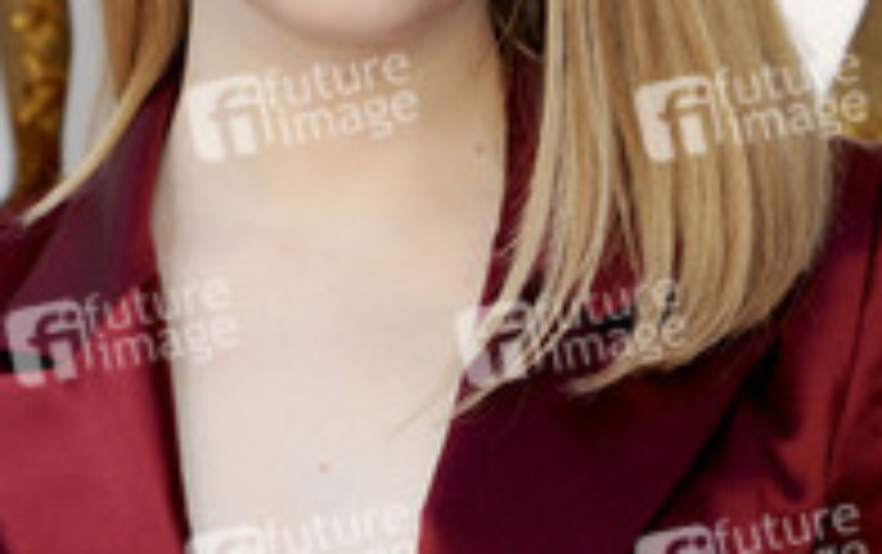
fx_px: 9554
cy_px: -5
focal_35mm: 397
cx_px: 180
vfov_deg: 3.3
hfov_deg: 5.3
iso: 1000
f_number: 8
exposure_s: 1/250
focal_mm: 170
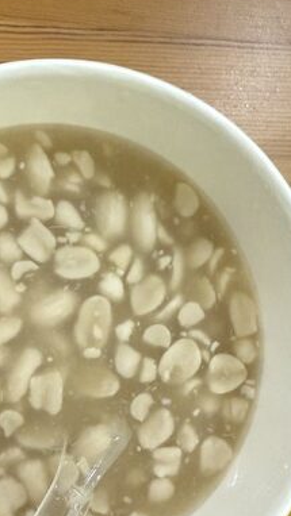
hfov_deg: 31.2
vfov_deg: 52.9
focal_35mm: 37
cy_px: 344
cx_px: 56
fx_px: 507
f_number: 2.2
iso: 800
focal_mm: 2.22
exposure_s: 1/60
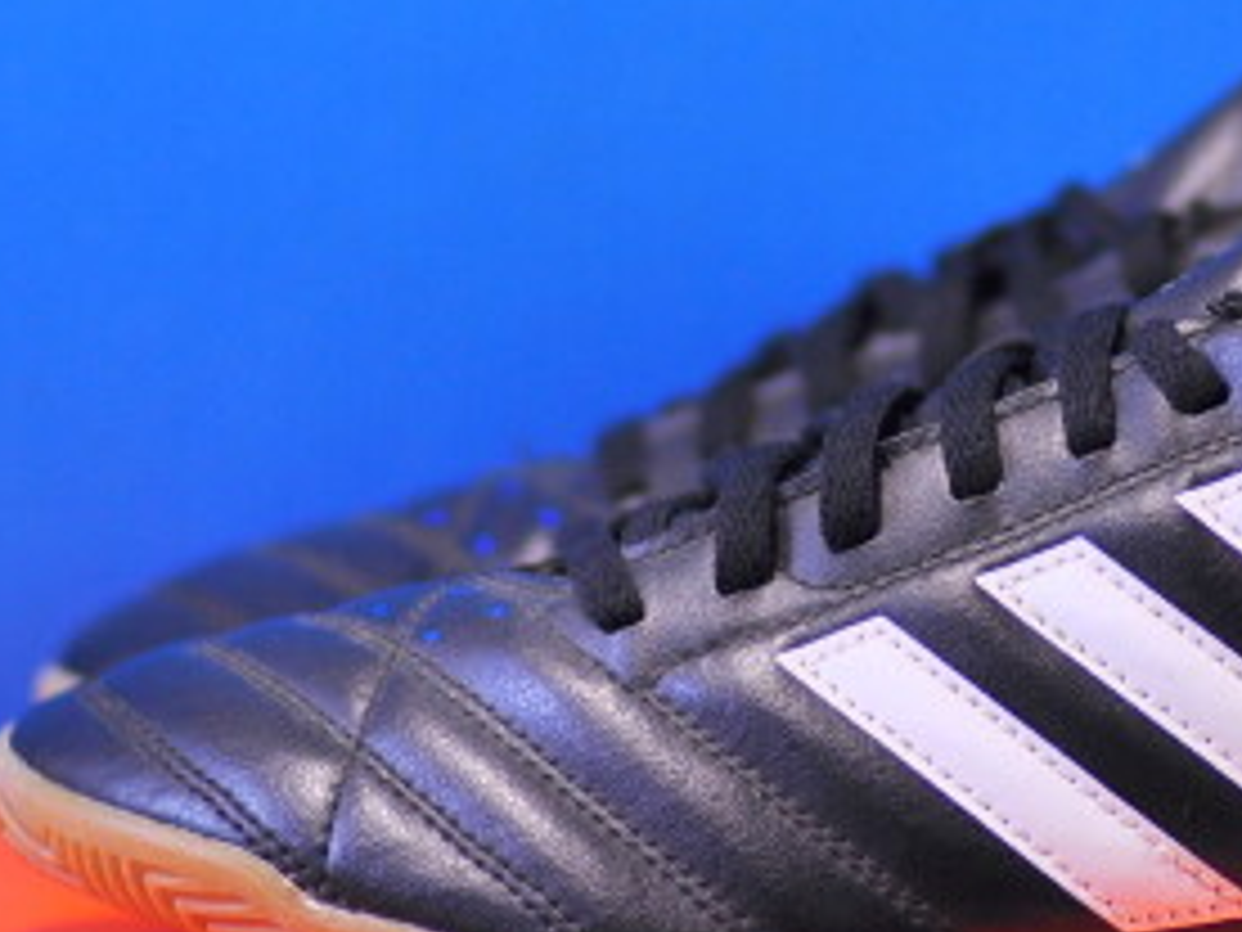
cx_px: 1035
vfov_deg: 7.1
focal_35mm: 209
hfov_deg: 9.4
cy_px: 142
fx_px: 7499
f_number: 2
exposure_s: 1/320
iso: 250
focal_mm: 50
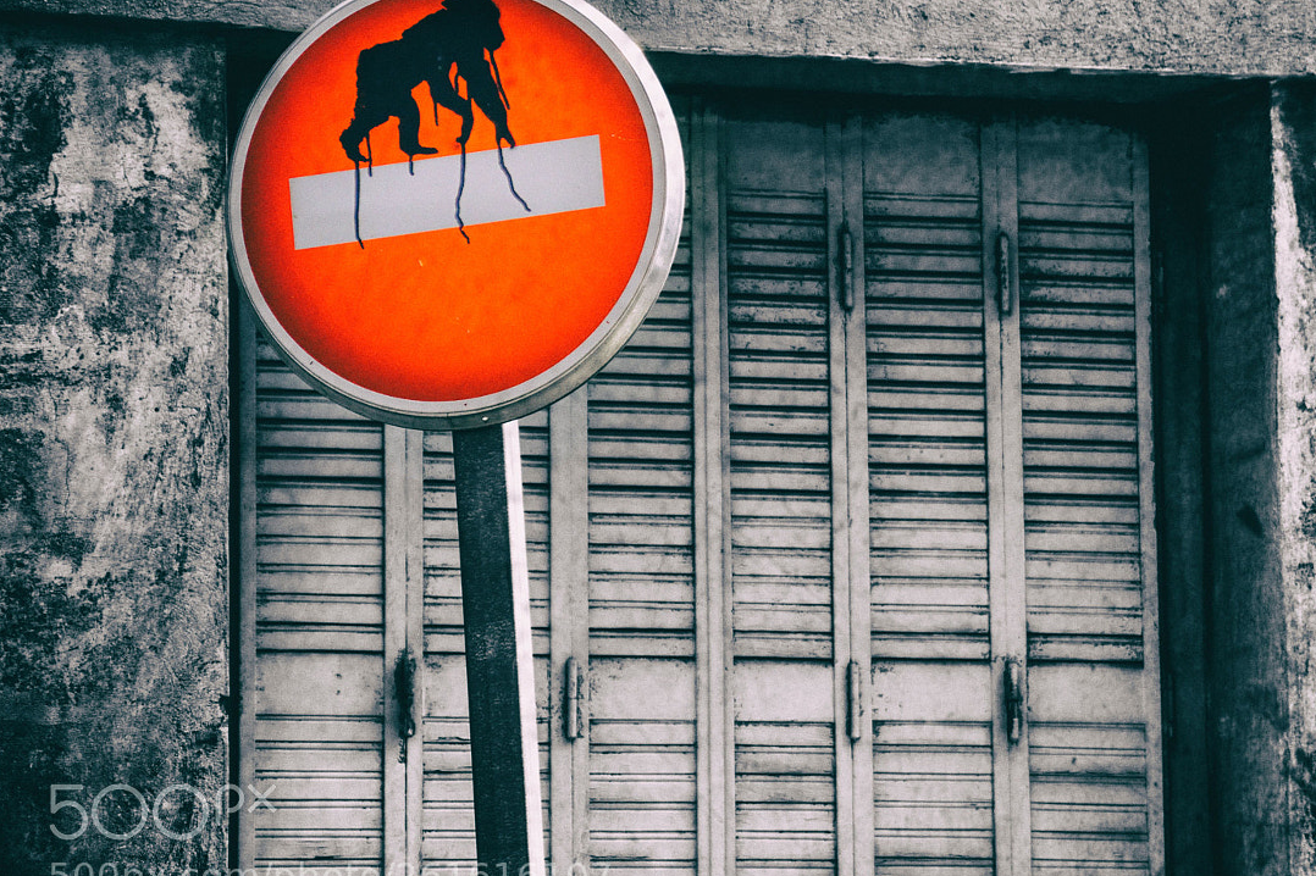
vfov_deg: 5.9
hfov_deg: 8.8
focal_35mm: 234
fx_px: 8541
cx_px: 950
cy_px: 322
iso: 500
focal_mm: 105
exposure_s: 1/1250
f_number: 5.6
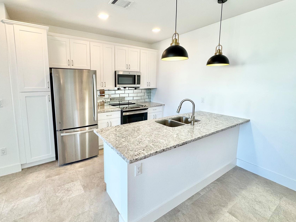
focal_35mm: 17
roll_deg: -0.1
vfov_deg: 74.5
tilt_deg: -6.5
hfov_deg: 90.6
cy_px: 100
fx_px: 145
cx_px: 131
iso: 125
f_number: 2.2
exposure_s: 1/120
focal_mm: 2.22
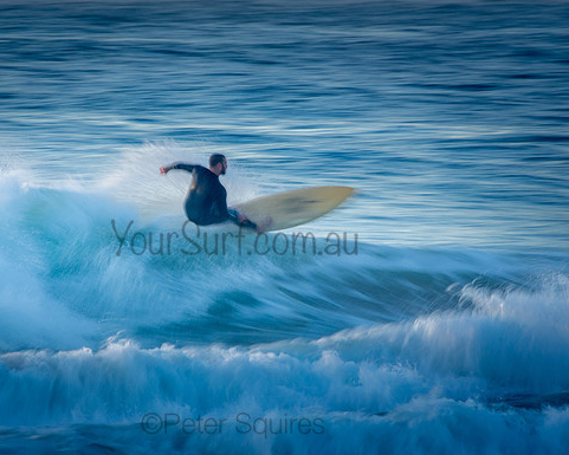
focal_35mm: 816
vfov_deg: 1.9
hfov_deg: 2.4
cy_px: 223
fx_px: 13744
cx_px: 240
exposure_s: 1/15
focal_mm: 450
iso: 100
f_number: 18
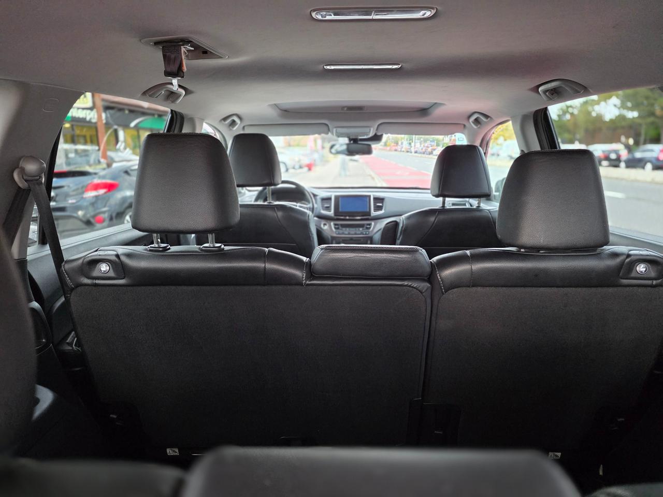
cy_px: 248
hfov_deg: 73.9
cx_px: 332
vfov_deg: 58.9
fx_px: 441
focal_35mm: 23
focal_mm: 6.25
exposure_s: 1/120
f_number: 1.7
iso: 1000
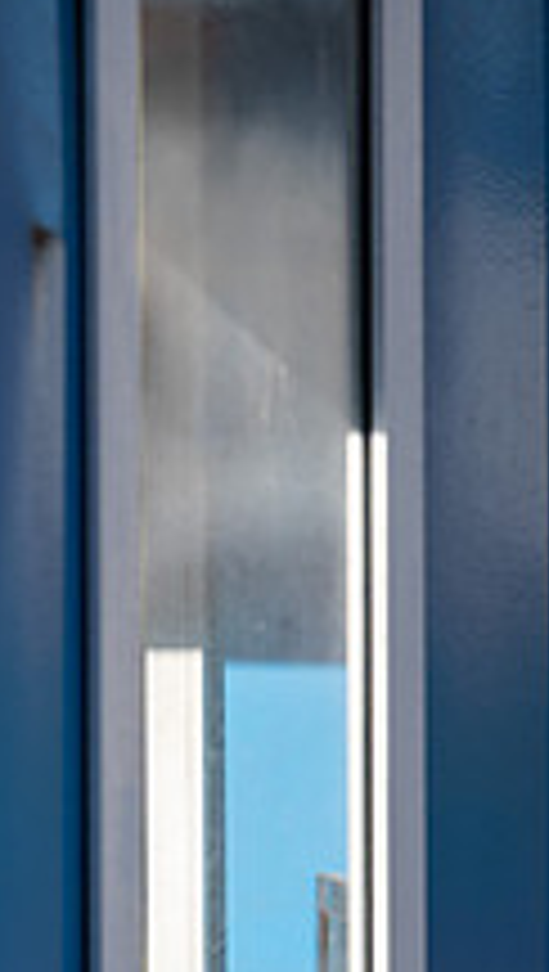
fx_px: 15350
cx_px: -374
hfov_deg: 2.0
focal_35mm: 595
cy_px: 857
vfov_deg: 3.6
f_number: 2.8
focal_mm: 200
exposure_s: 1/2000
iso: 125
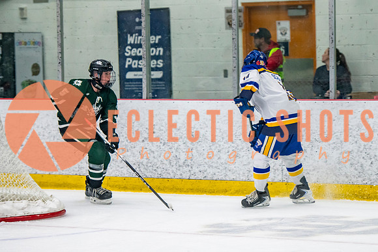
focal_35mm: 177
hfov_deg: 11.6
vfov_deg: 7.8
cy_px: 156
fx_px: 1856
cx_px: 253
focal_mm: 122
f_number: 3.2
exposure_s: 1/640
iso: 2000
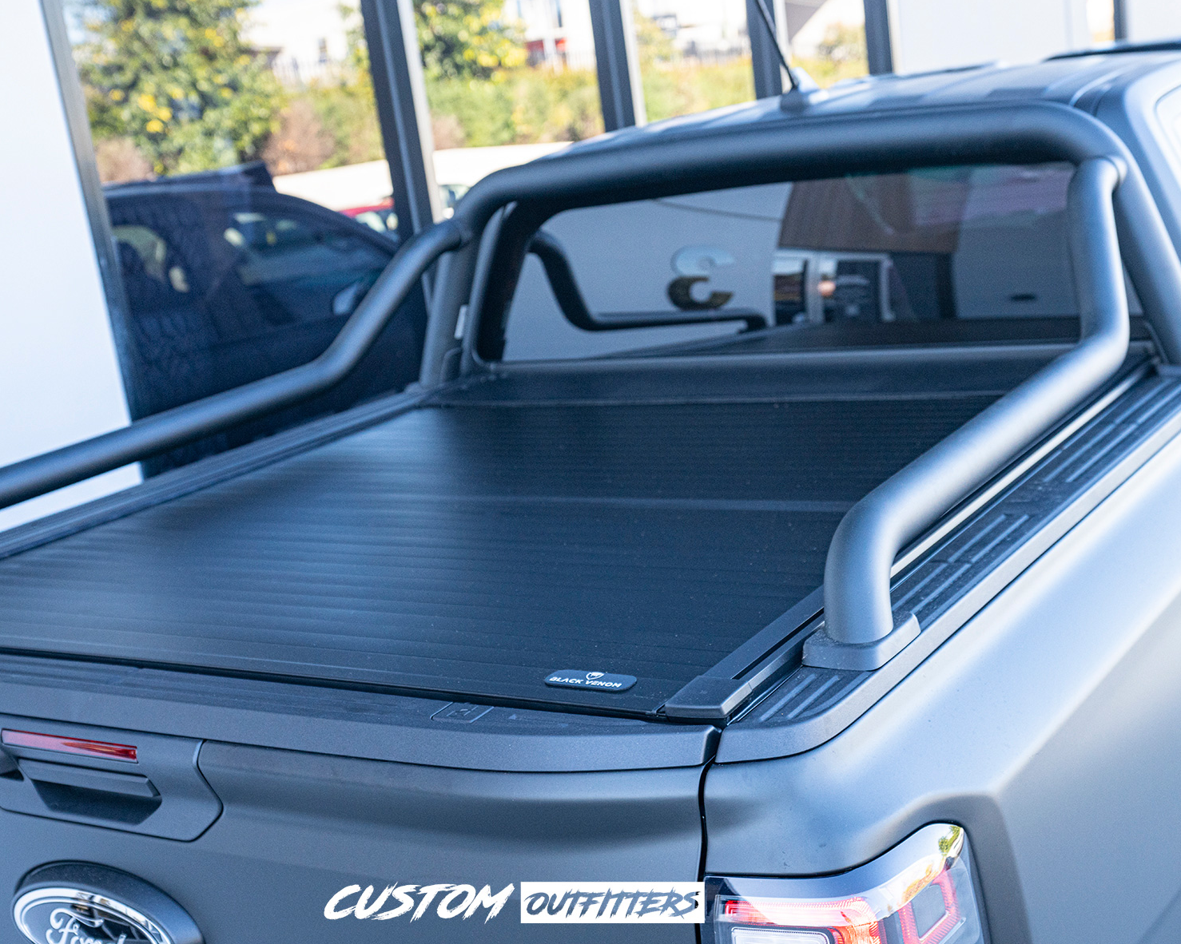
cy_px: 470
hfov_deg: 45.7
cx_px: 514
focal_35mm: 40
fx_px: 1398
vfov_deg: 37.3
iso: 1000
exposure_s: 1/160
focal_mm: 35
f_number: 4
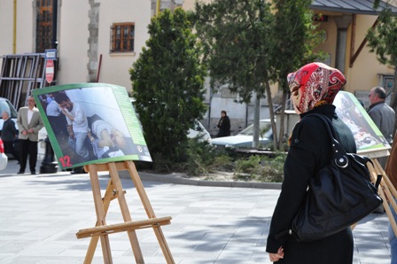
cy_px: 132
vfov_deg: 14.7
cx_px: 198
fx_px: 1025
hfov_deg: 21.9
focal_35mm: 93
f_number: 9
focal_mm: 62
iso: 800
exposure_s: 1/1250
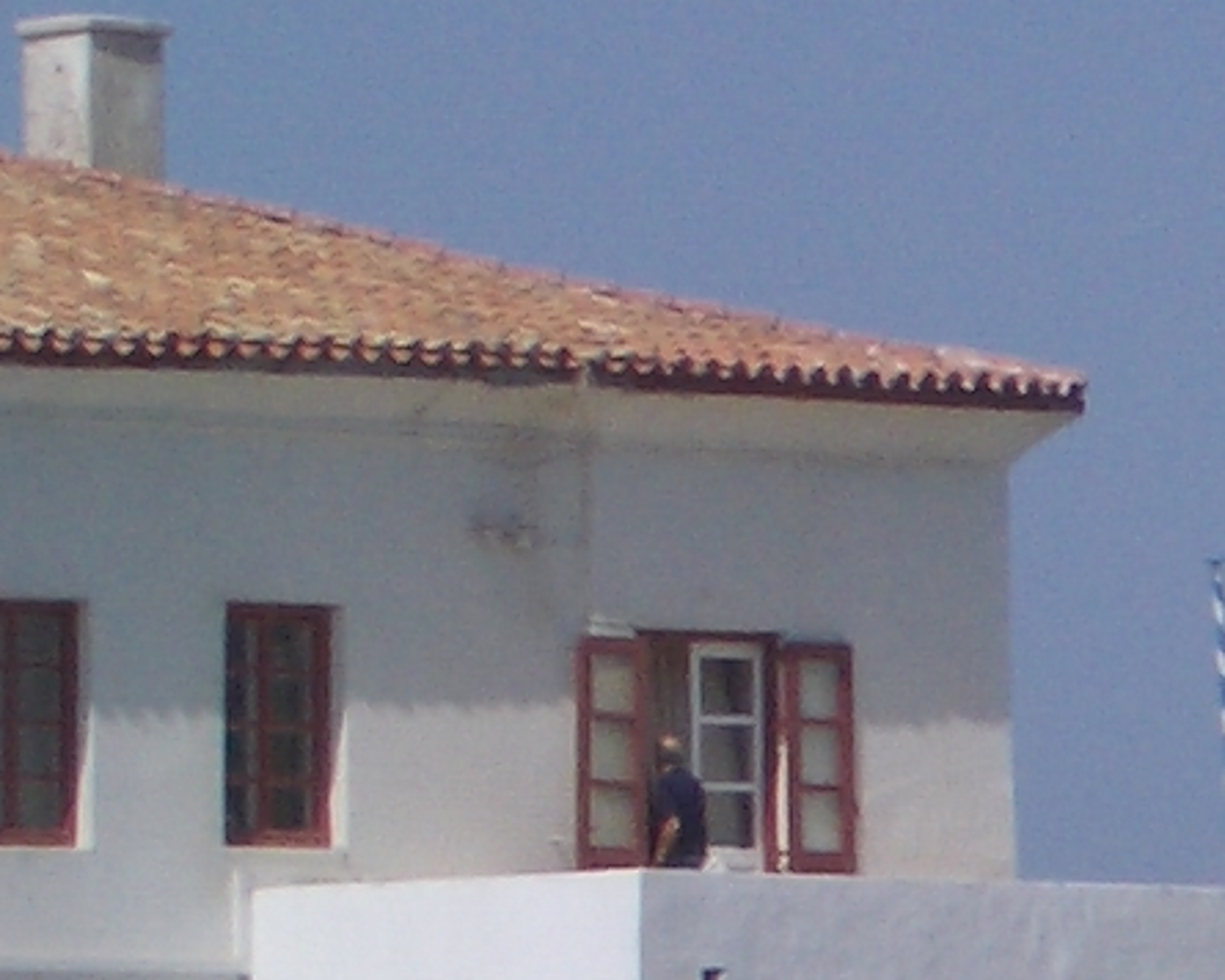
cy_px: 1131
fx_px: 16134
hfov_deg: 4.2
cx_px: 3155
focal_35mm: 445
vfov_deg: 3.5
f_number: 7
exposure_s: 1/400
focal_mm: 14.6
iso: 50
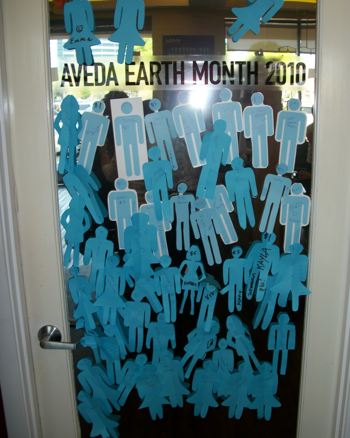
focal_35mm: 37
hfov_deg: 40.1
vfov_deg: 49.1
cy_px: 217
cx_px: 176
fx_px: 479
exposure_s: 1/60
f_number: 3.1
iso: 80
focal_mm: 6.3
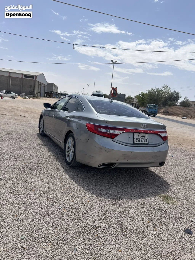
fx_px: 195
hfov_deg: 53.1
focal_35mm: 26
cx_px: 98
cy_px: 130
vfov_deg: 67.3
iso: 50
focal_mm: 5.7
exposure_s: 1/6993
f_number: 1.5
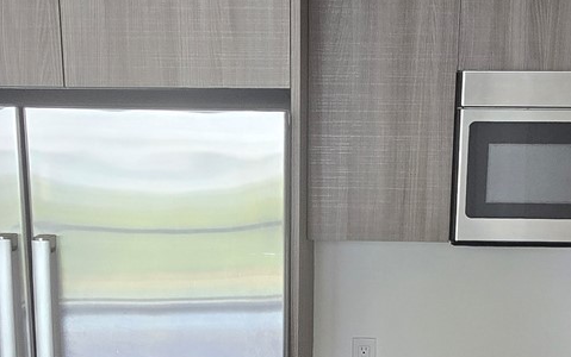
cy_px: 346
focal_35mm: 46
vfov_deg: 26.7
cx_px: 322
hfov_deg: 43.4
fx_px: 716
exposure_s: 1/60
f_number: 2.2
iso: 200
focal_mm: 2.2
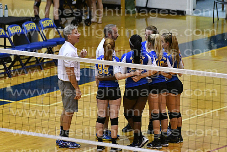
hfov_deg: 8.4
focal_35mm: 245
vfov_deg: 5.6
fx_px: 1546
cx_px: 115
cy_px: 83
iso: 8000
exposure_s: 1/640
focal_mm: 140
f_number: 3.5
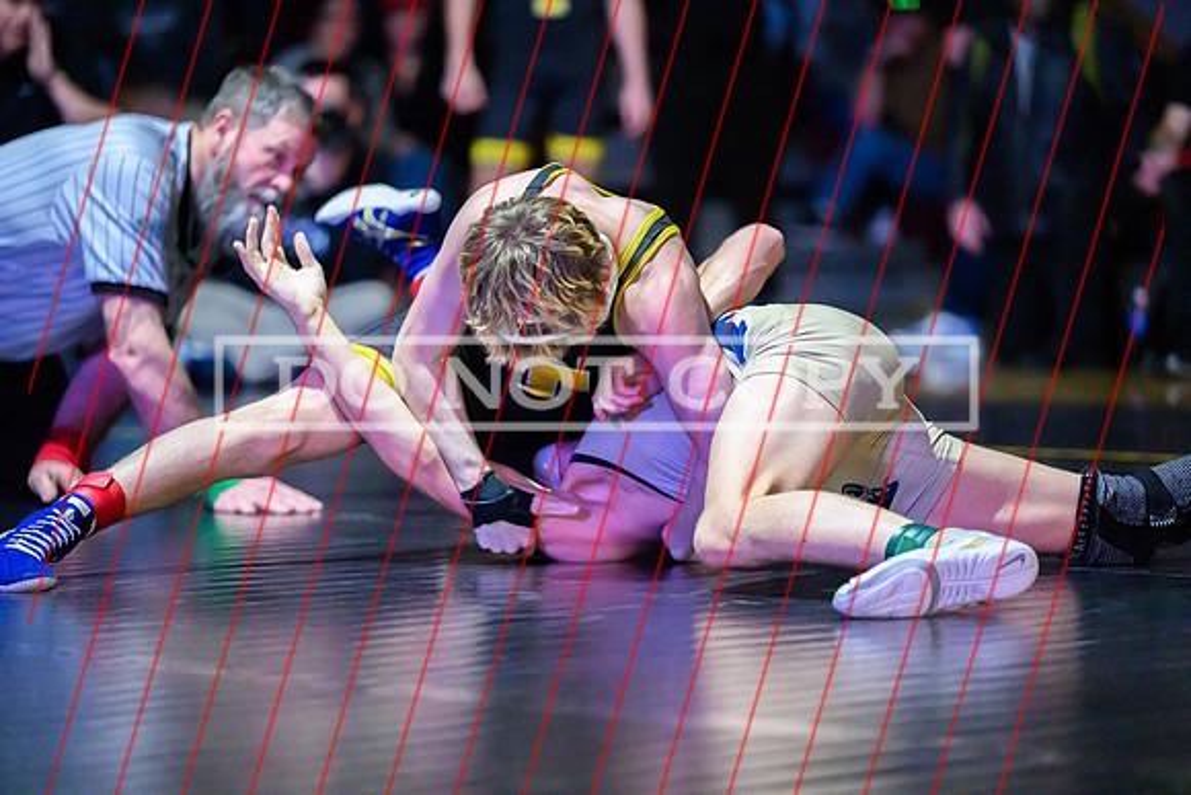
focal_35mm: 165
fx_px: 5460
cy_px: 398
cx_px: 596
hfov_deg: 12.4
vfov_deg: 8.3
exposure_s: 1/640
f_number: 2.8
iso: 20000
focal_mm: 165
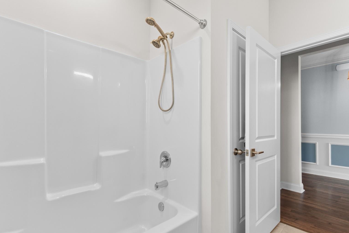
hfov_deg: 96.7
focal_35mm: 16
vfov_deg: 73.7
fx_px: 155
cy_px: 124
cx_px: 180
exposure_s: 1/8
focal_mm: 10
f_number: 4.5
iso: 100
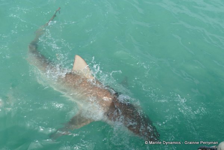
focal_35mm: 30
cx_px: 112
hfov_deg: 61.9
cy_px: 75
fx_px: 187
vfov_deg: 43.6
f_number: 3
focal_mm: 10.85
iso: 125
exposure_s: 1/1600
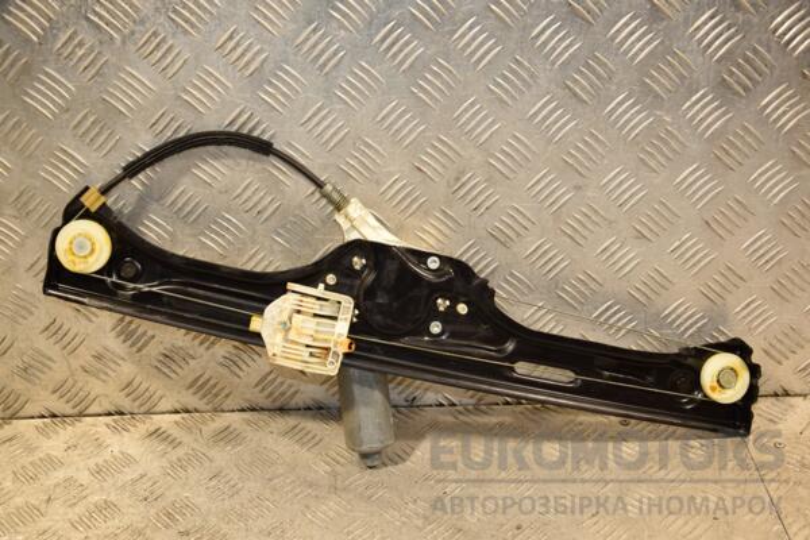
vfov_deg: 26.5
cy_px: 270
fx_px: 1147
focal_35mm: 51
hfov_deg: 38.9
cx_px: 405
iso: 800
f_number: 5
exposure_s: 1/125
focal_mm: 34
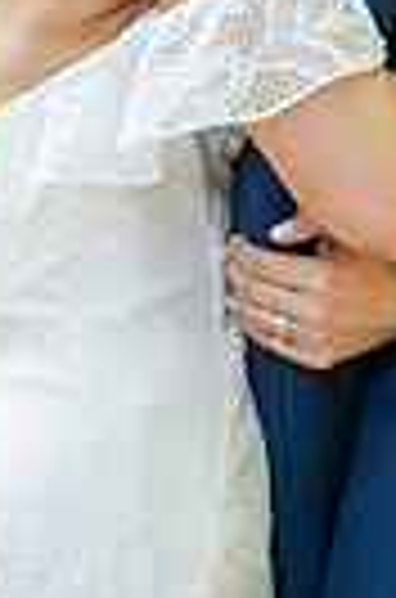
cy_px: -94
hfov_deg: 3.7
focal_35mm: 373
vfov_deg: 5.5
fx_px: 6186
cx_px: 396
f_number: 3.2
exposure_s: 1/1600
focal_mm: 110
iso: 1250
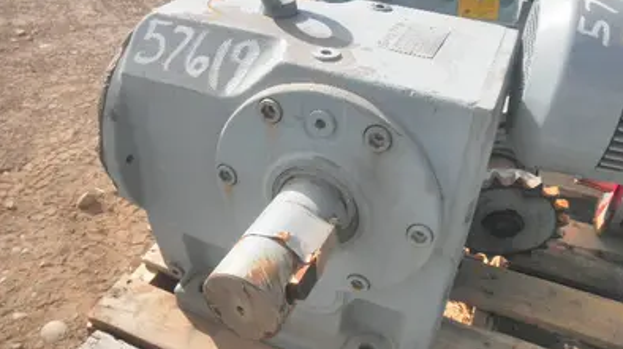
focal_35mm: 31
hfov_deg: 62.7
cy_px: 169
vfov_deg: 37.7
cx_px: 310
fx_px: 512
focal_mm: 5
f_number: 8.5
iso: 64
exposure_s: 1/100
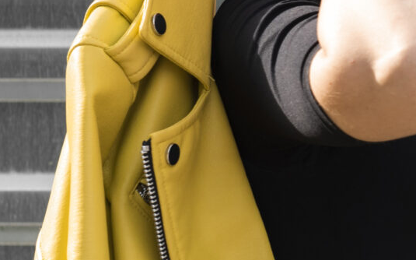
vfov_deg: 5.4
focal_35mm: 244
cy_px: 196
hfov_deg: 8.2
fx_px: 2765
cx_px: 838
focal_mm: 50
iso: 160
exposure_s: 1/400
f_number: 5
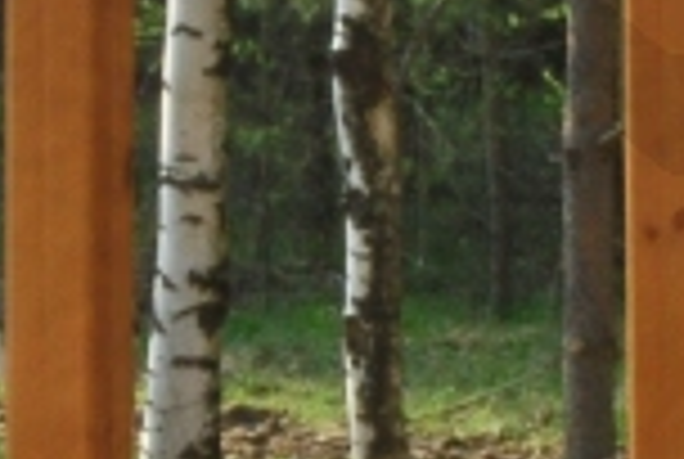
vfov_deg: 5.6
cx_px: 346
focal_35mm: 248
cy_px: 284
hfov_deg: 8.3
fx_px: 4720
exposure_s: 1/25
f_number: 25
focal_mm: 21
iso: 400
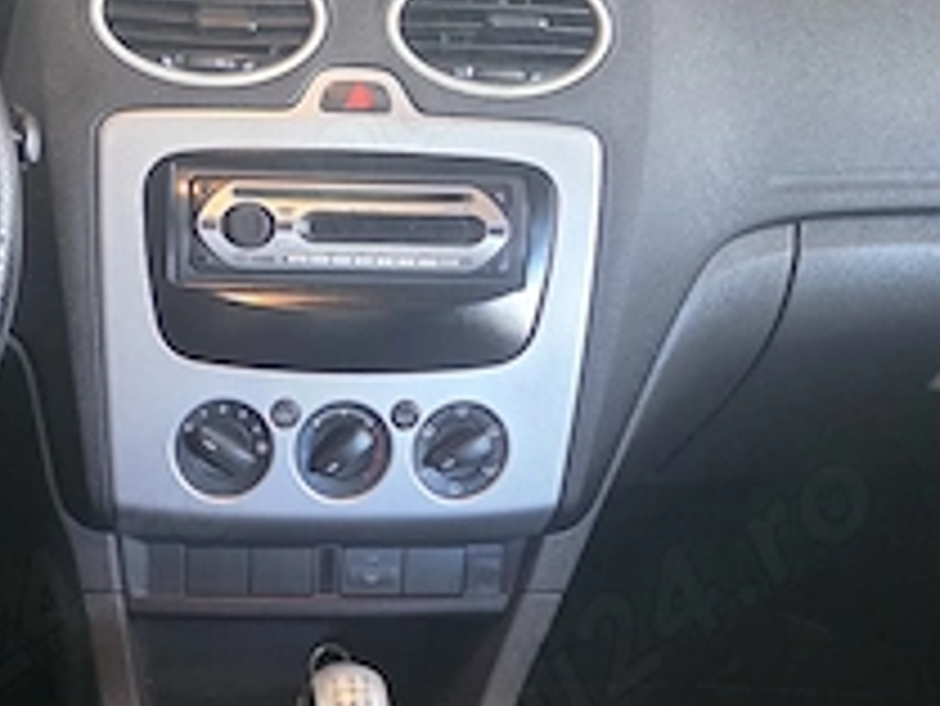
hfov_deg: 29.0
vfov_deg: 21.4
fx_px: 1793
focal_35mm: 66
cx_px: 265
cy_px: 724
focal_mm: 6.3
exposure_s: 1/100
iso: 2500
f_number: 1.7
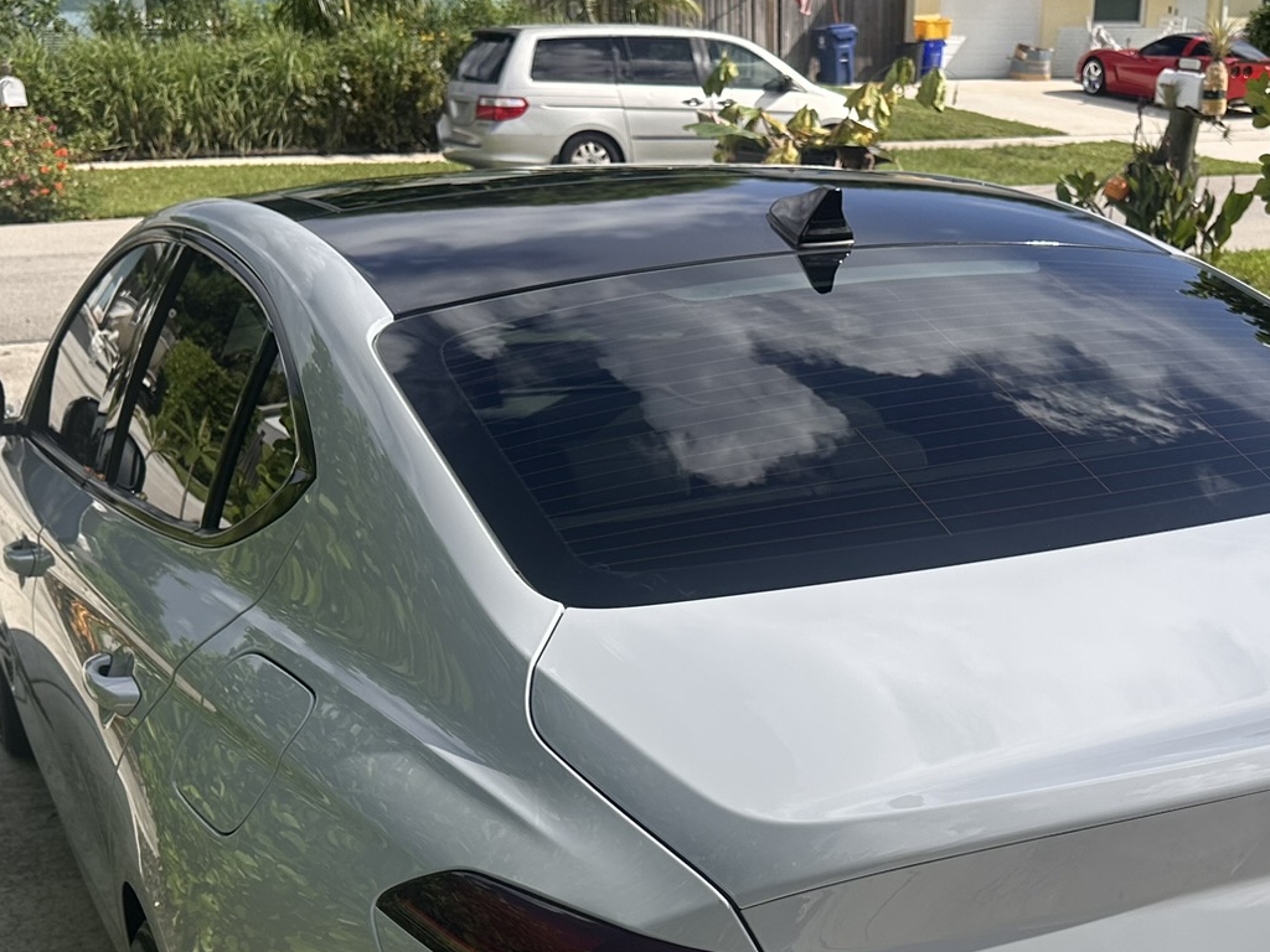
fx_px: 1761
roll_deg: -1.3
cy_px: 762
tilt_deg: -20.9
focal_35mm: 48
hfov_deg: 39.4
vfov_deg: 29.6
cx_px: 781
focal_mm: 6.86
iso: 80
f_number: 1.78
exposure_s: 1/6211
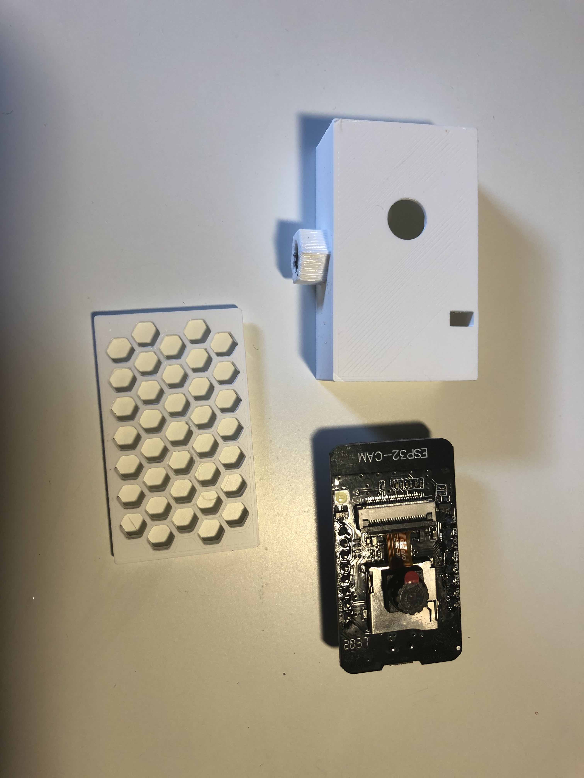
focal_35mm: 28
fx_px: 630
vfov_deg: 63.4
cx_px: 292
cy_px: 389
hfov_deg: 49.7
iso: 25
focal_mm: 3.99
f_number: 1.8
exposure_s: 1/50
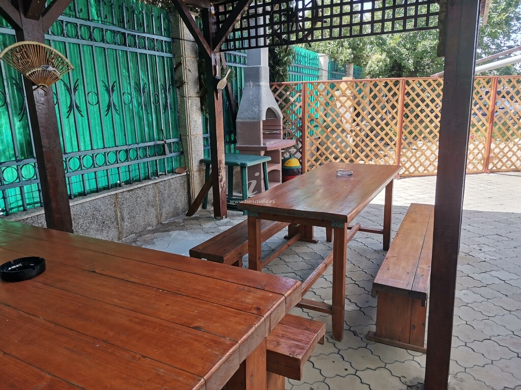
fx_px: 391
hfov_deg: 67.3
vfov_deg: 53.1
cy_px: 195
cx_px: 260
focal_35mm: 26
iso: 50
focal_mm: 4.75
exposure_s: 1/332
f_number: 1.8
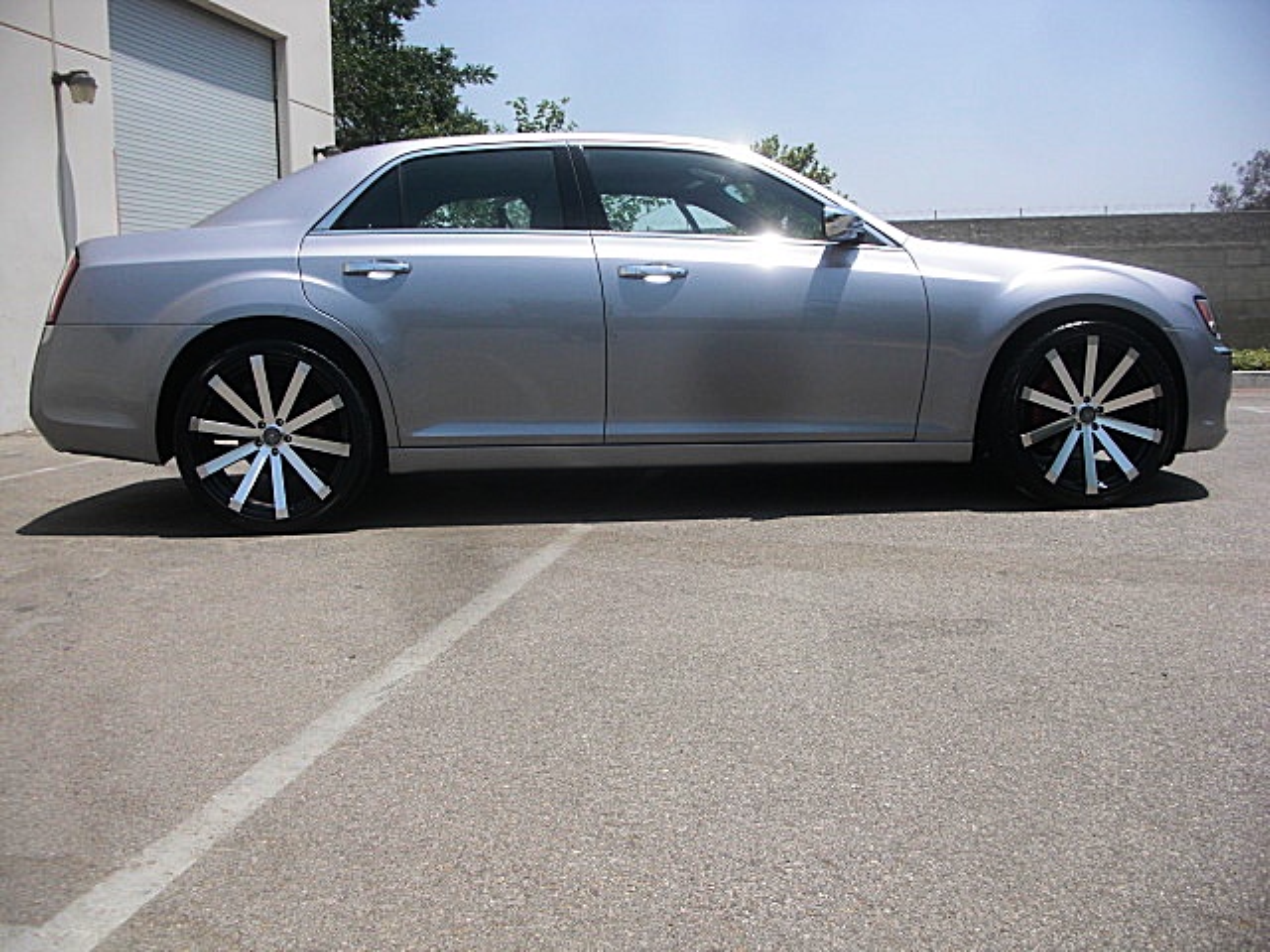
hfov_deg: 51.4
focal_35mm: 36
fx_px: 1321
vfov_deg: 39.7
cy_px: 476
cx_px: 635
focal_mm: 6.3
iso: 50
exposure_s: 1/160
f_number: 7.9
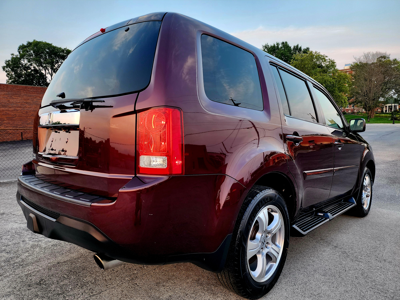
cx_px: 200
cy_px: 150
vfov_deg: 58.9
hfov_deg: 73.9
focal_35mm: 23
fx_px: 266
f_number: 1.8
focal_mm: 6.4
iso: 100
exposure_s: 1/182
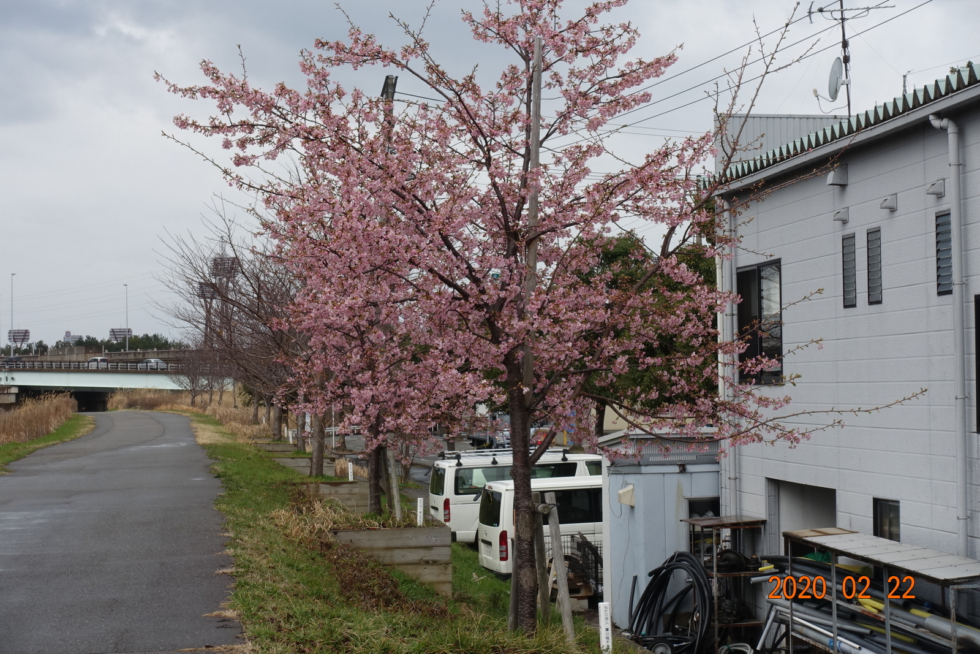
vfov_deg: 19.5
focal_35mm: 70
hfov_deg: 28.8
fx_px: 1906
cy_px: 327
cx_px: 490
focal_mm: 25.7
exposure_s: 1/80
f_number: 11
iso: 125
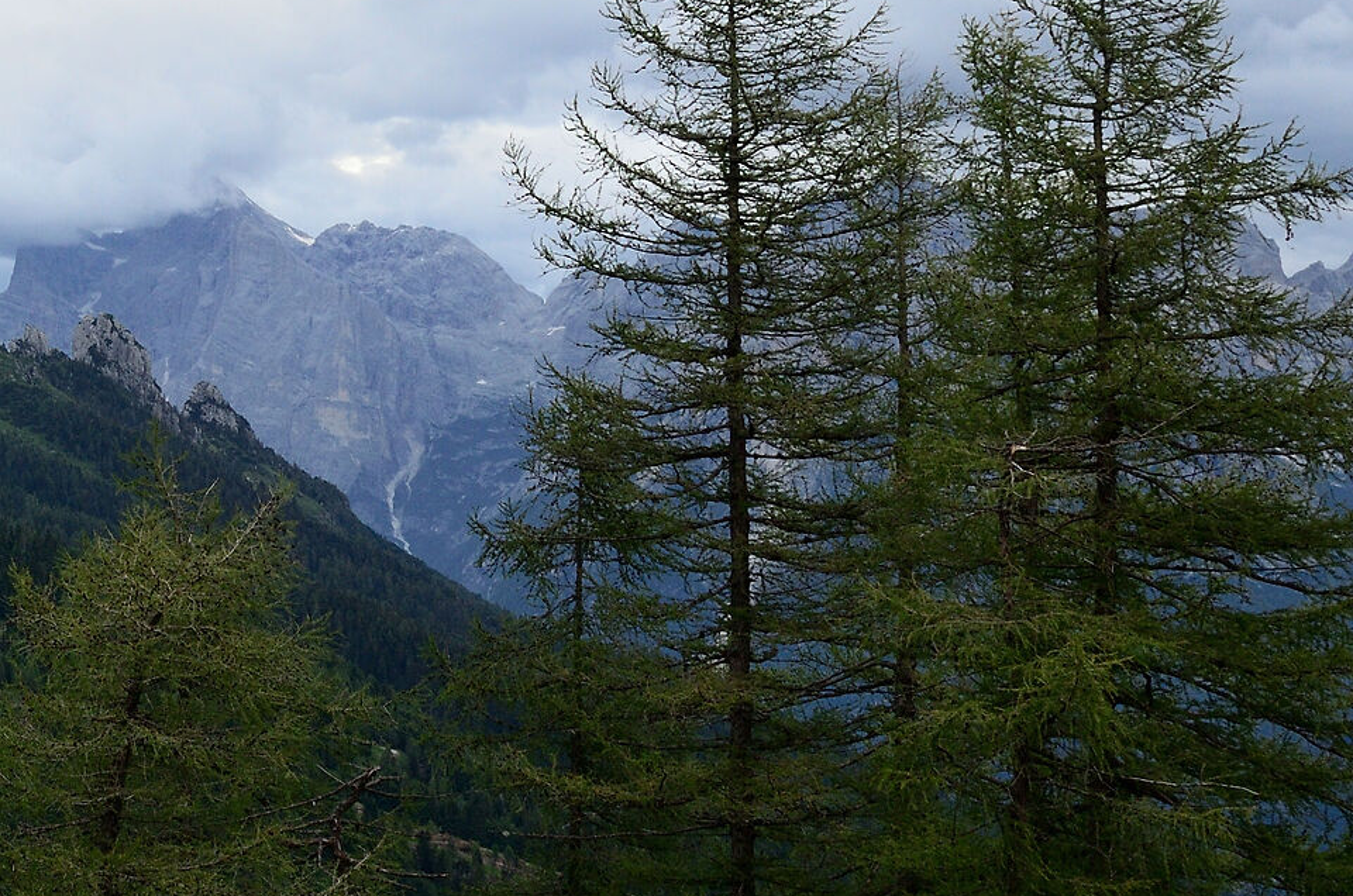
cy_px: 152
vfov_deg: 15.0
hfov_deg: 21.6
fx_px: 3376
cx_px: -113
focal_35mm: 90
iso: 500
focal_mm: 24
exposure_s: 1/320
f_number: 8
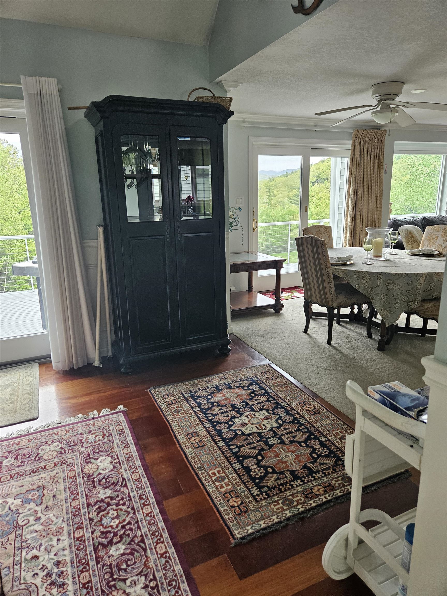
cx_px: 224
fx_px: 396
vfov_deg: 73.9
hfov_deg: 58.9
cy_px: 298
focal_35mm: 23
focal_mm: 5.4
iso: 250
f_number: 1.8
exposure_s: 1/120
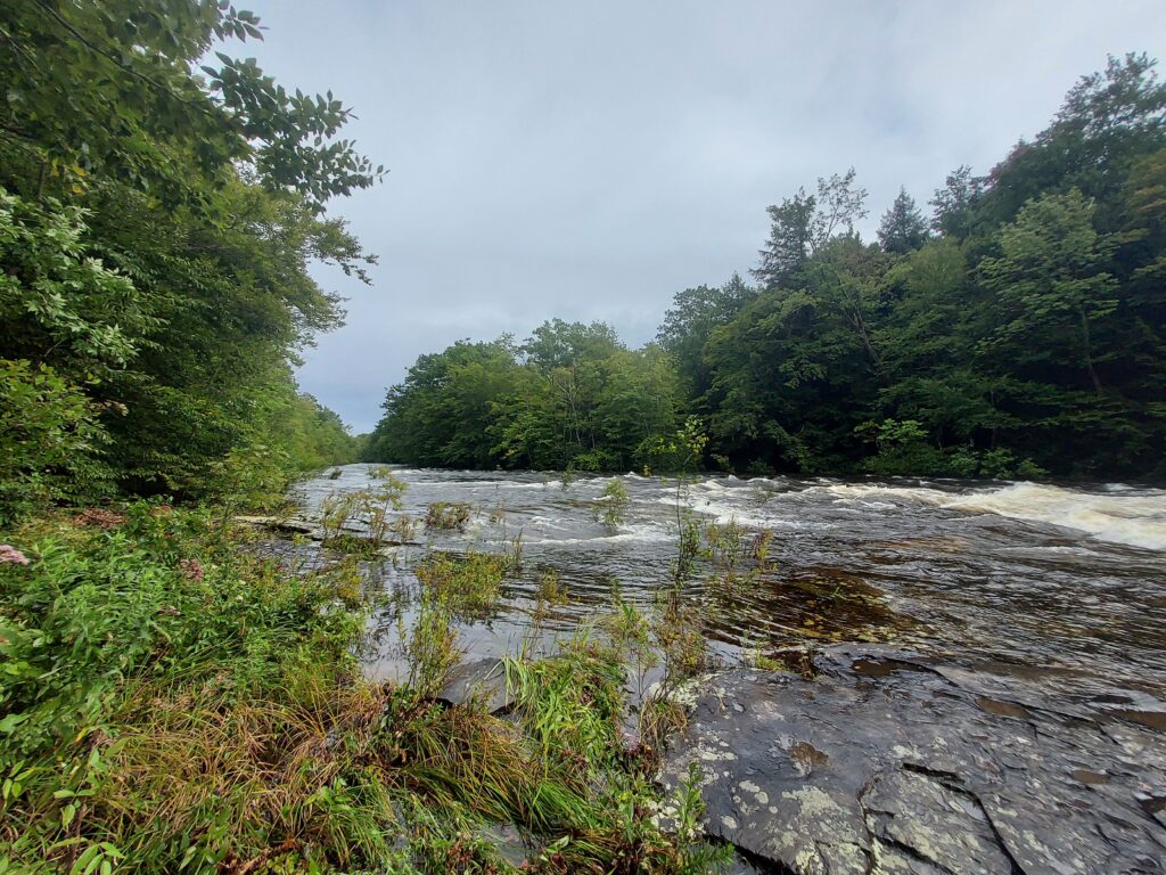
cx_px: 583
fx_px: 438
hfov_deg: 106.2
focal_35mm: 13
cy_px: 438
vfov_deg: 89.9
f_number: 2.2
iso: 50
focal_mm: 1.42
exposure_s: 1/712
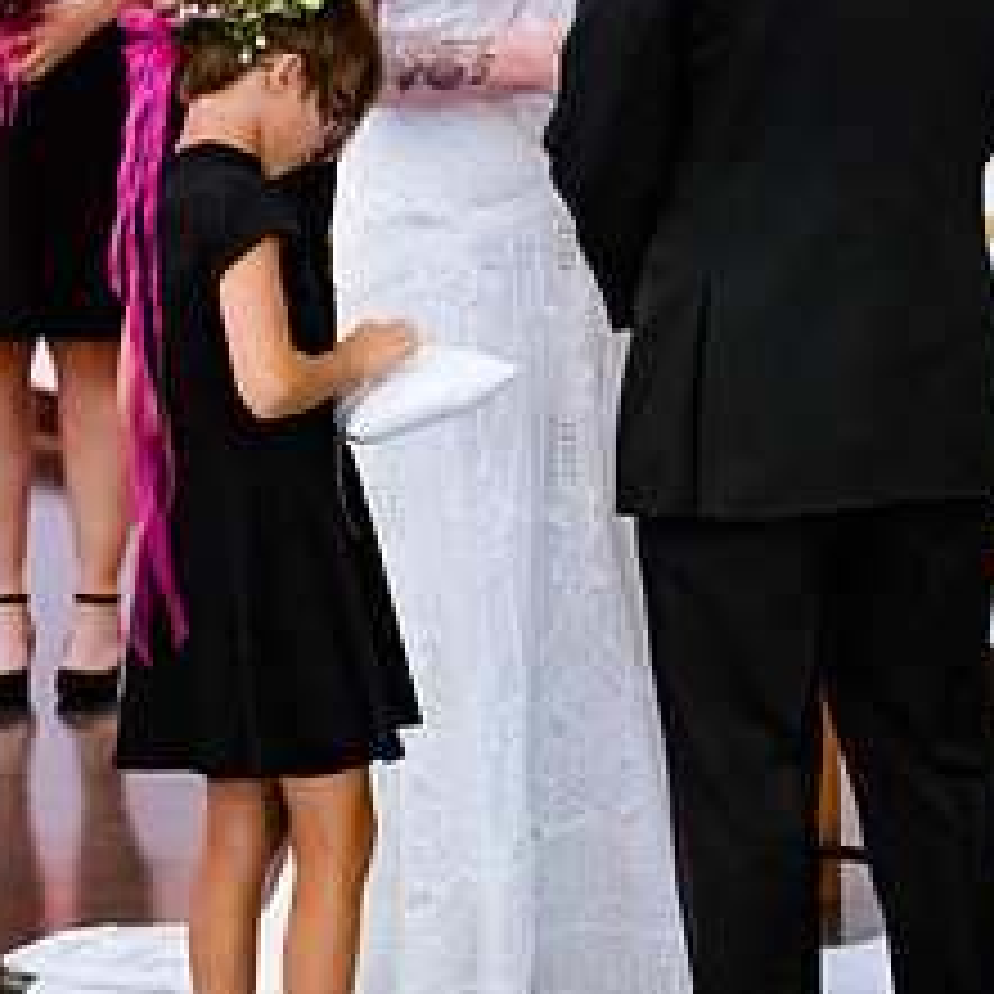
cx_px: 948
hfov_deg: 9.8
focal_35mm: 177
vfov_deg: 9.9
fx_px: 5750
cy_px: 196
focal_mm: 70
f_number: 2.8
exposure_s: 1/250
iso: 4000
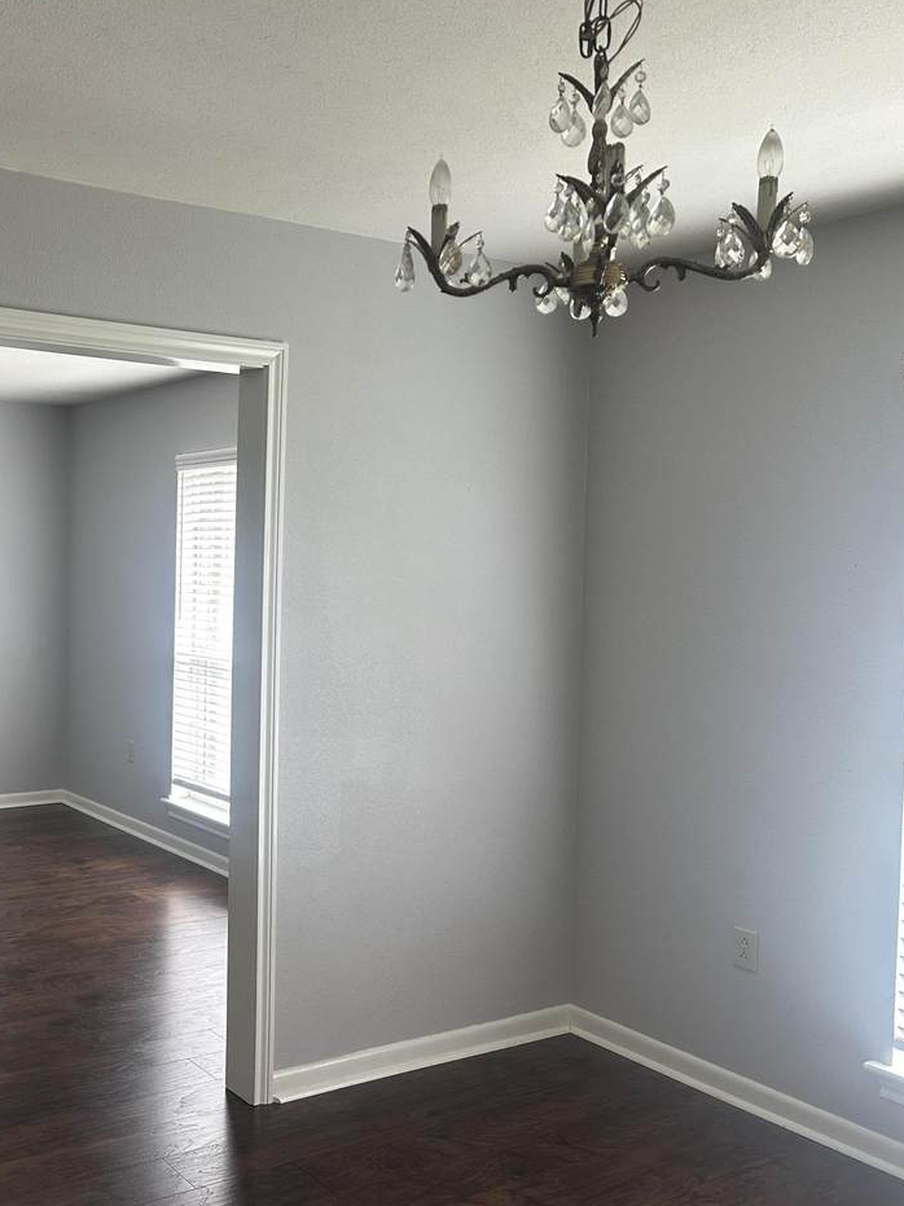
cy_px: 606
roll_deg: -1.8
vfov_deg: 55.4
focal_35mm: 33
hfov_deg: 39.8
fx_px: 1149
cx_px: 92
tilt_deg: -2.5
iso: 160
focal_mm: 6.86
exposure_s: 1/121
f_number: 1.78
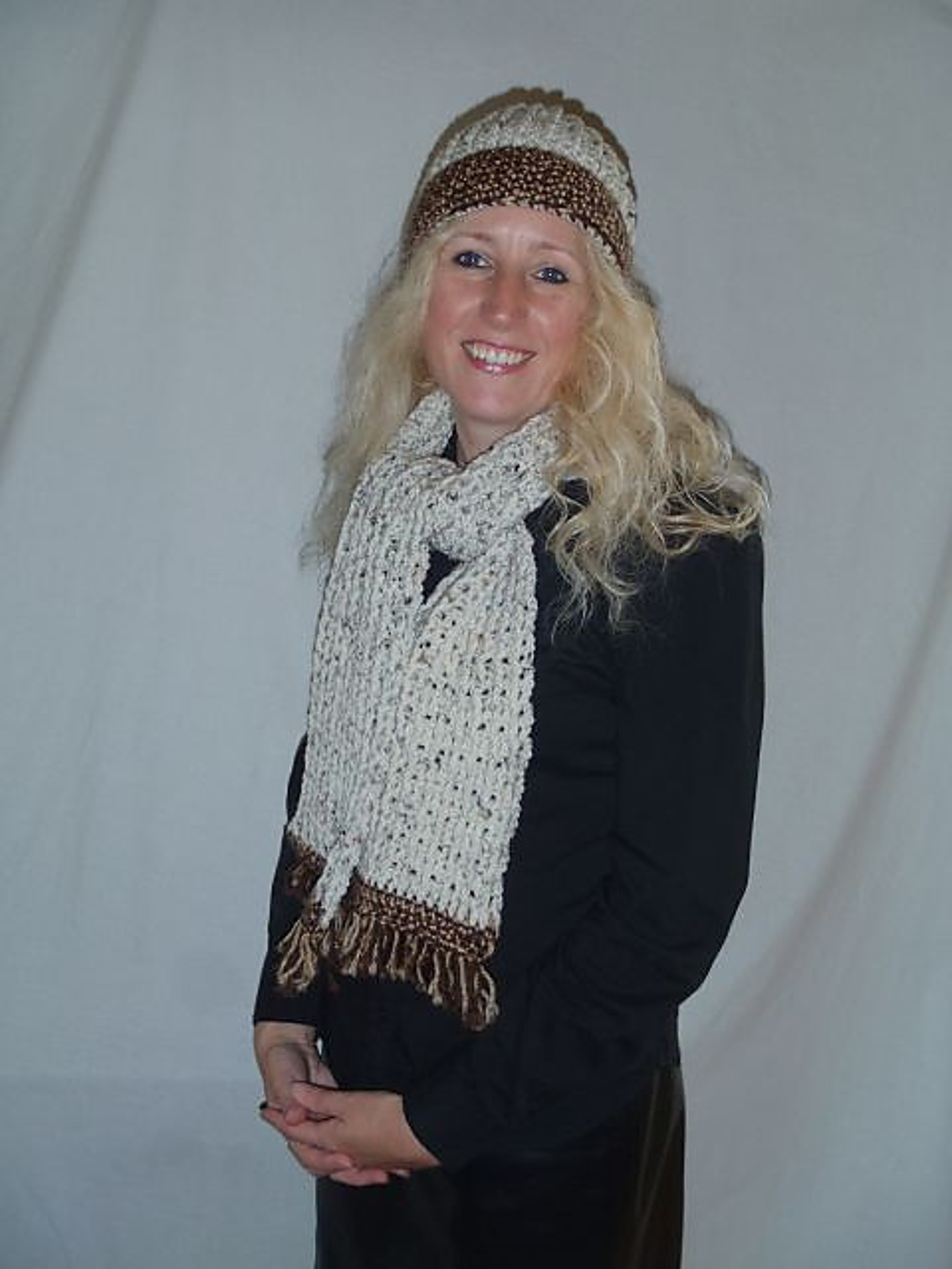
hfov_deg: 31.5
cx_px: 476
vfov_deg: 41.2
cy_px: 634
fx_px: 1687
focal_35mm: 46
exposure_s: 1/50
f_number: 4.9
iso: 160
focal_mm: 8.25
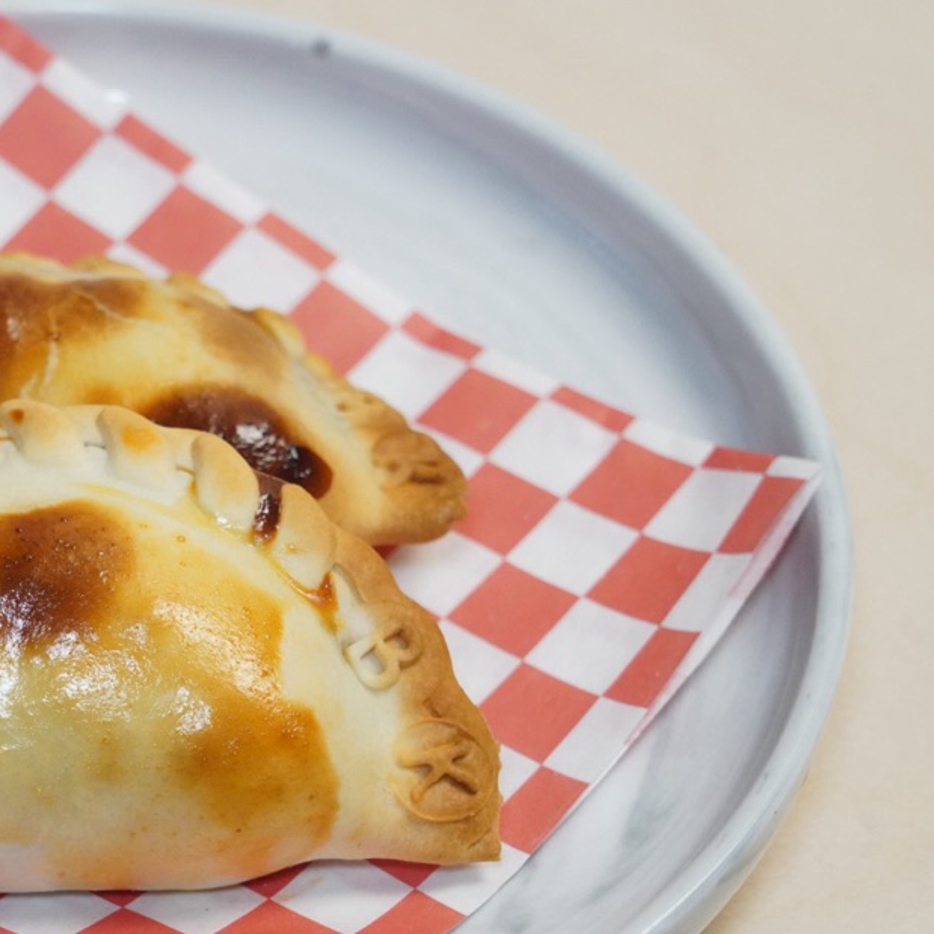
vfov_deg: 10.1
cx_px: 100
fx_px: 5281
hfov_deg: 10.1
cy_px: 561
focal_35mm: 173
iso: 6400
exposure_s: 1/160
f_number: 8
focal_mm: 105
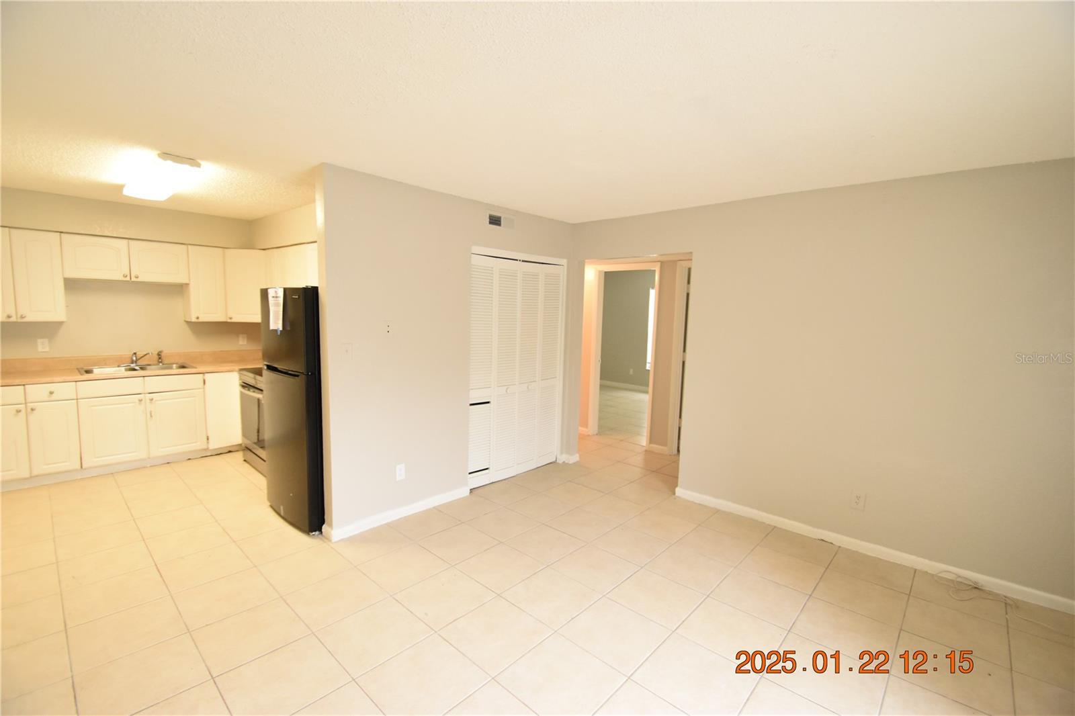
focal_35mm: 15
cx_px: 538
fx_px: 448
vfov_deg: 77.3
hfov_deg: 100.4
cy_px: 358
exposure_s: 1/60
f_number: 3.5
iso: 1800
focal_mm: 10
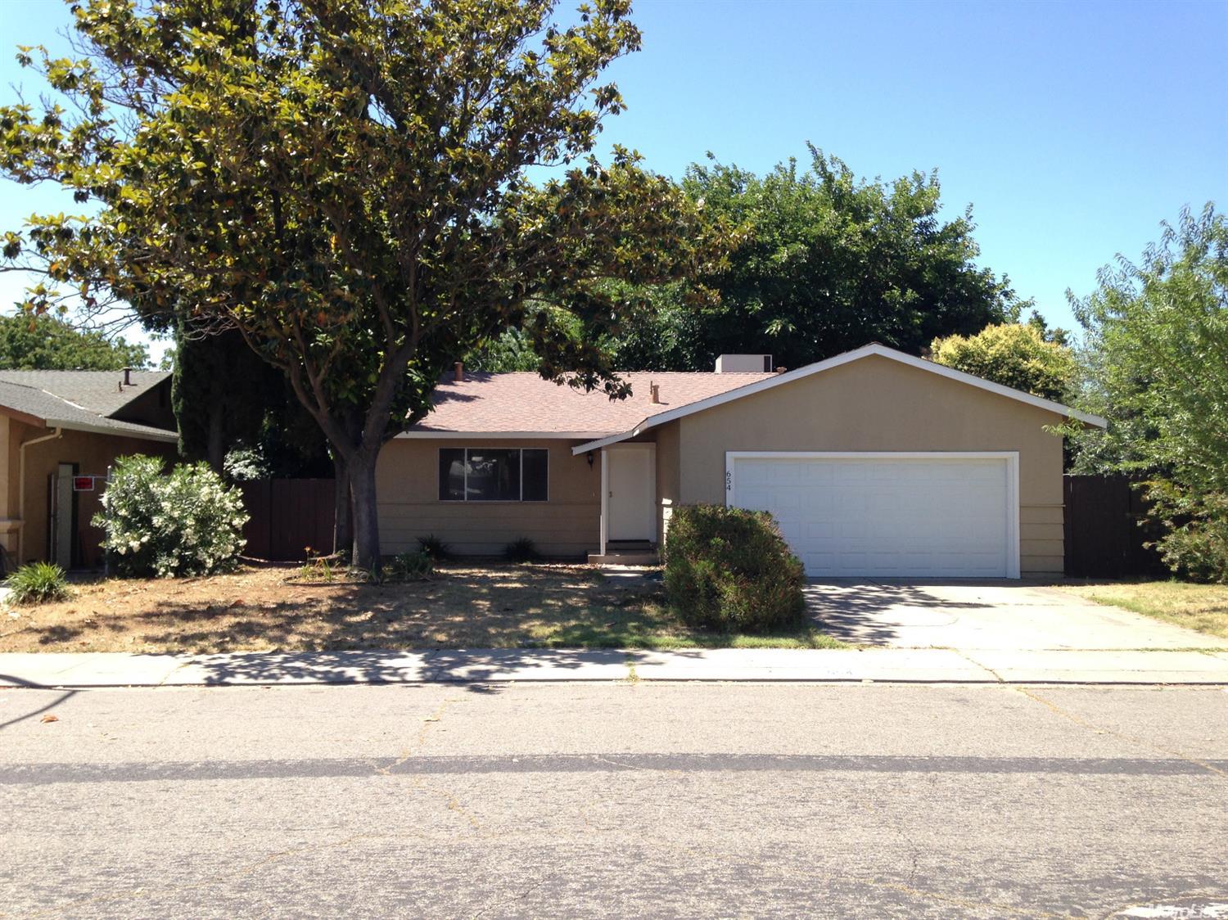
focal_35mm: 33
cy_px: 460
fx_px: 1170
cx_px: 614
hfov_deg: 55.4
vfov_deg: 42.9
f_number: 2.4
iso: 50
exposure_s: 1/602
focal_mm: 4.12
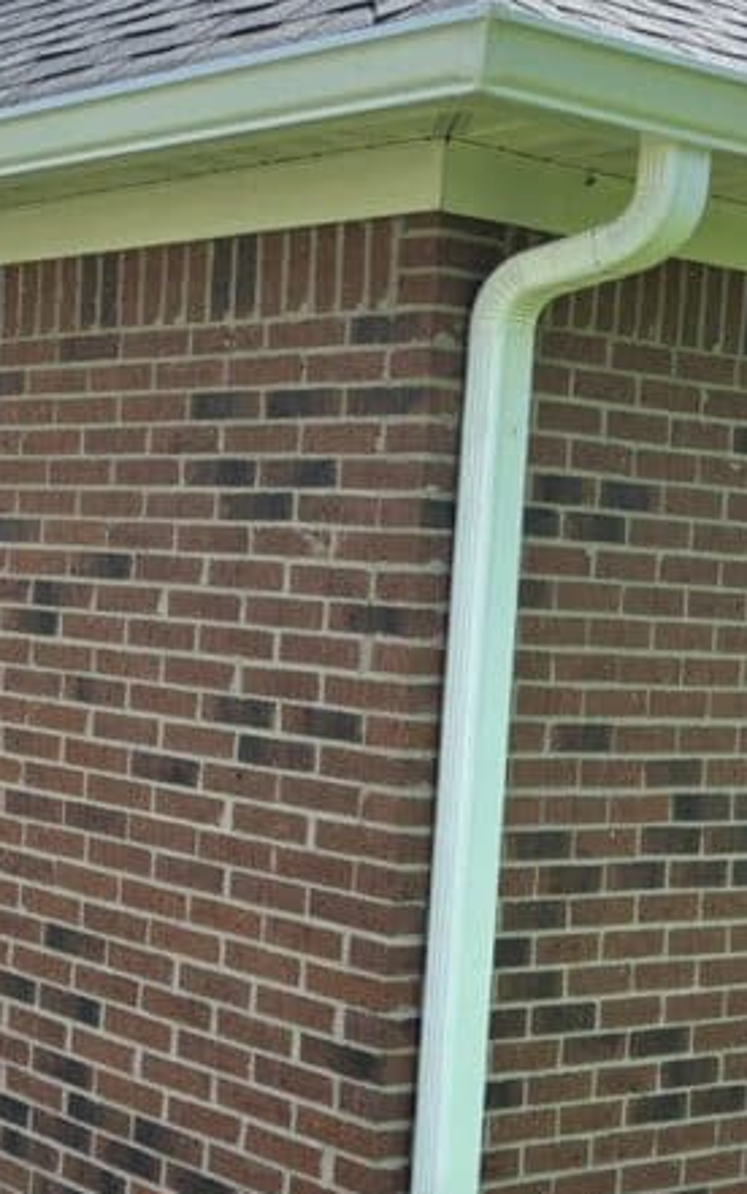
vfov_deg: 32.0
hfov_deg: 18.4
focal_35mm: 64
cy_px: 541
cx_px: -327
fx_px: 2083
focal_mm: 5.96
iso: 50
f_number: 1.6
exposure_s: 1/1812
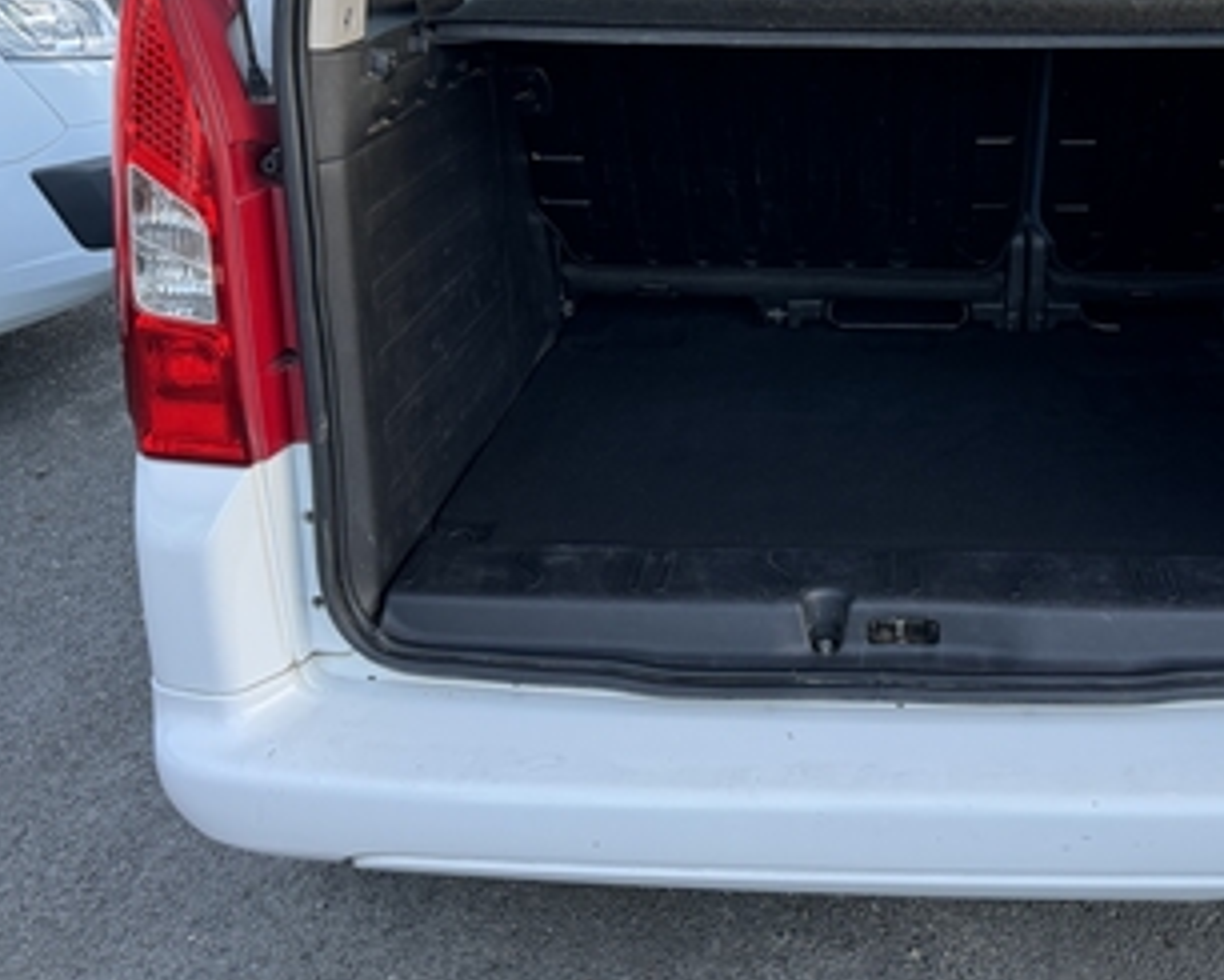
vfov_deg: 37.6
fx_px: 1413
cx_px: 876
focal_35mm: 39
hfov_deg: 45.6
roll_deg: +0.2
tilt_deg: -17.4
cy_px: 290
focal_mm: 6.76
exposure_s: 1/76
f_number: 1.78
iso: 200
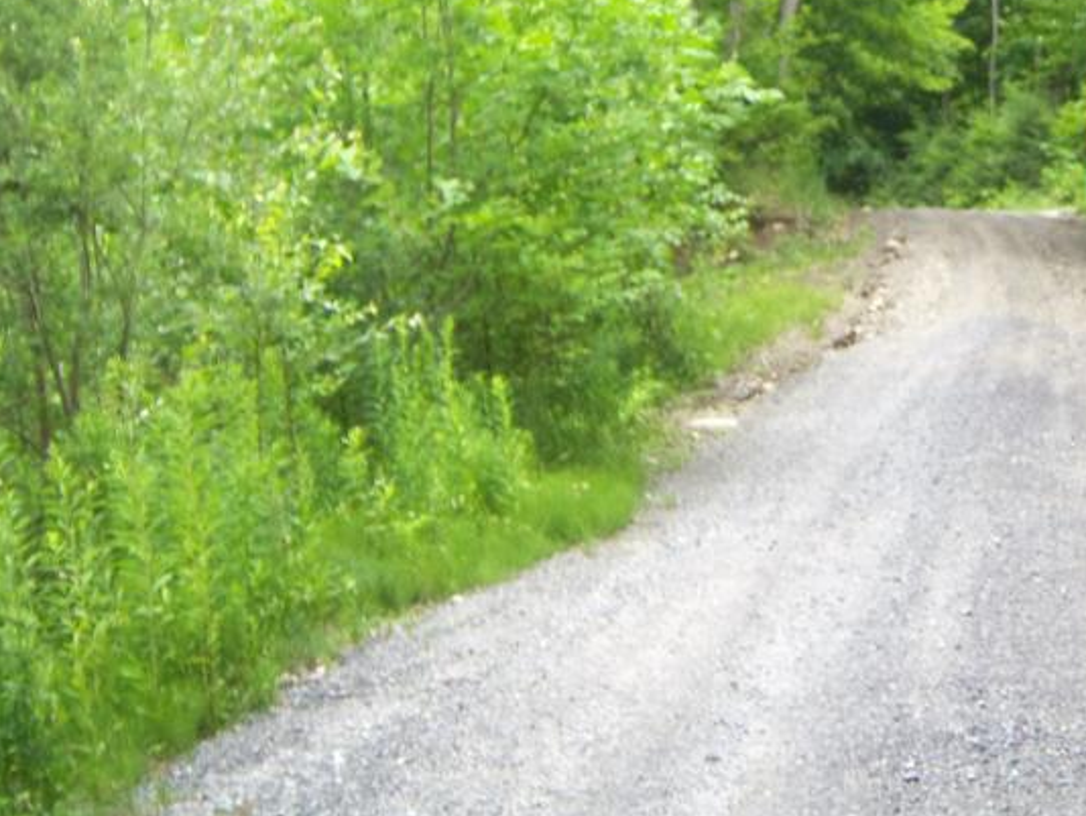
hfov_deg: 27.2
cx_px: 974
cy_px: 39
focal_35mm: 69
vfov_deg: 20.8
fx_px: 2166
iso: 80
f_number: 2.8
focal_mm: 7.5
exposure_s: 1/100
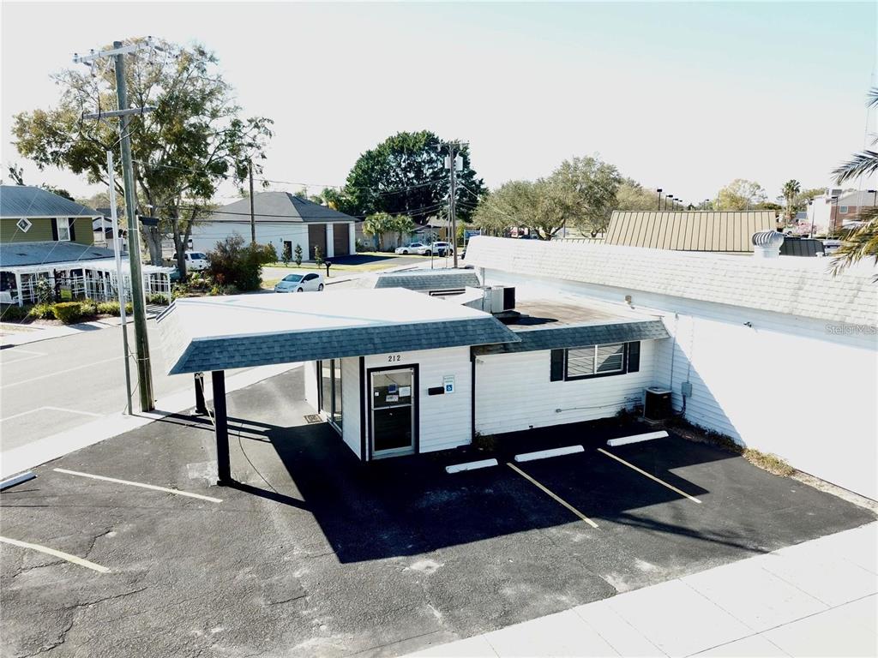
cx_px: 439
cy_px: 329
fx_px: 659
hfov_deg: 67.3
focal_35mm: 26
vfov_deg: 53.1
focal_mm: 4.7
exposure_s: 1/323
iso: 100
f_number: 2.2
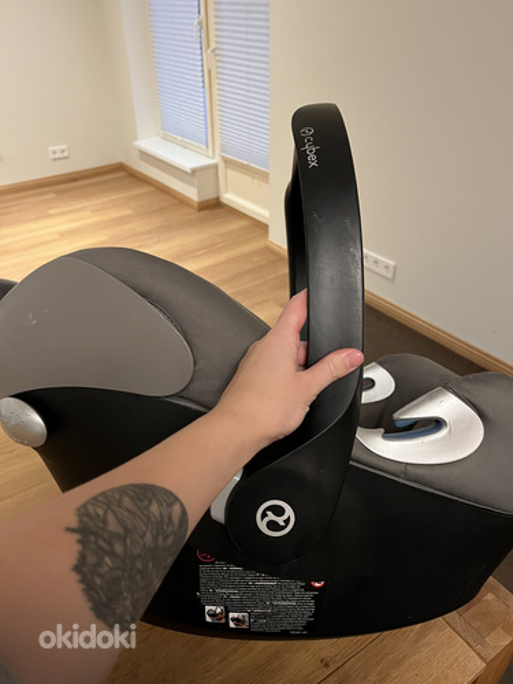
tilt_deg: -34.9
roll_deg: +1.3
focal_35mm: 26
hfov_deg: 53.1
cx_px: 256
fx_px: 514
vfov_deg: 67.3
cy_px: 342
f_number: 1.6
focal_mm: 5.1
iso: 500
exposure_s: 1/50
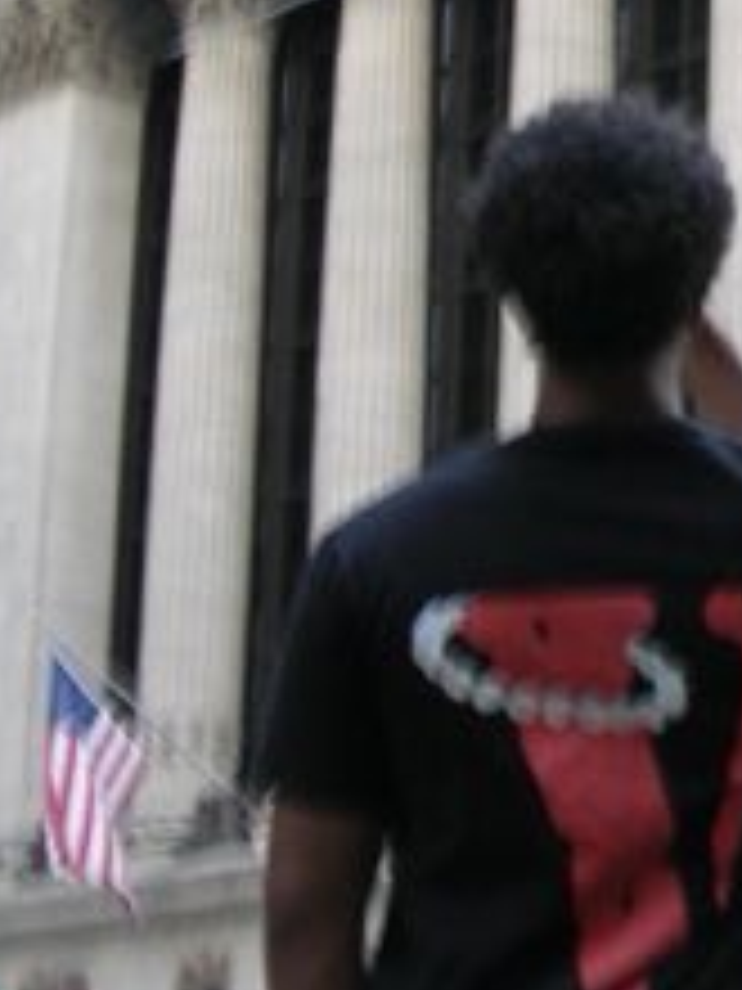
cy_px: 72
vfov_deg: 19.6
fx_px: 2801
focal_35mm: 98
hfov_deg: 14.6
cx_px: 888
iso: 50
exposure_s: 1/31.2
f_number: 2.7
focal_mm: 6
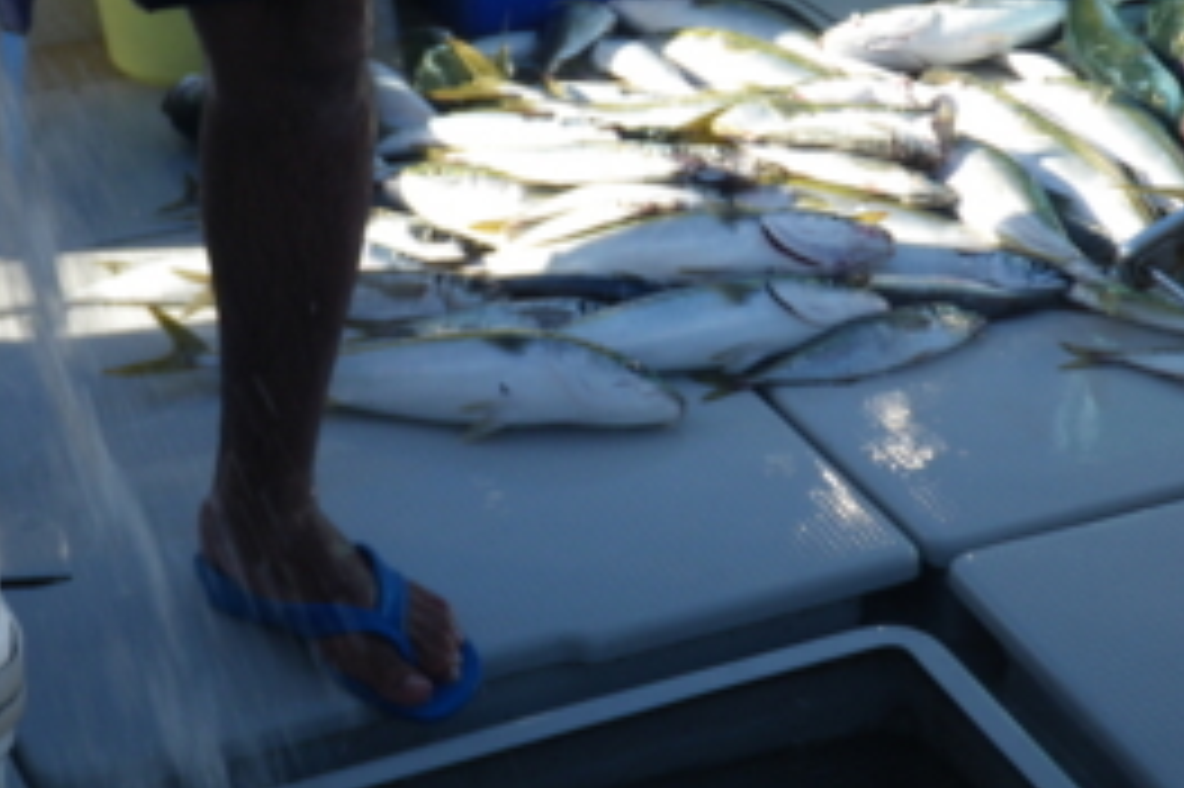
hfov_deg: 20.8
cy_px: 135
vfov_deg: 13.9
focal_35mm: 98
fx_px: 3221
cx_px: 788
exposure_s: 1/125
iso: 50
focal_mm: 11.1
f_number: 4.6
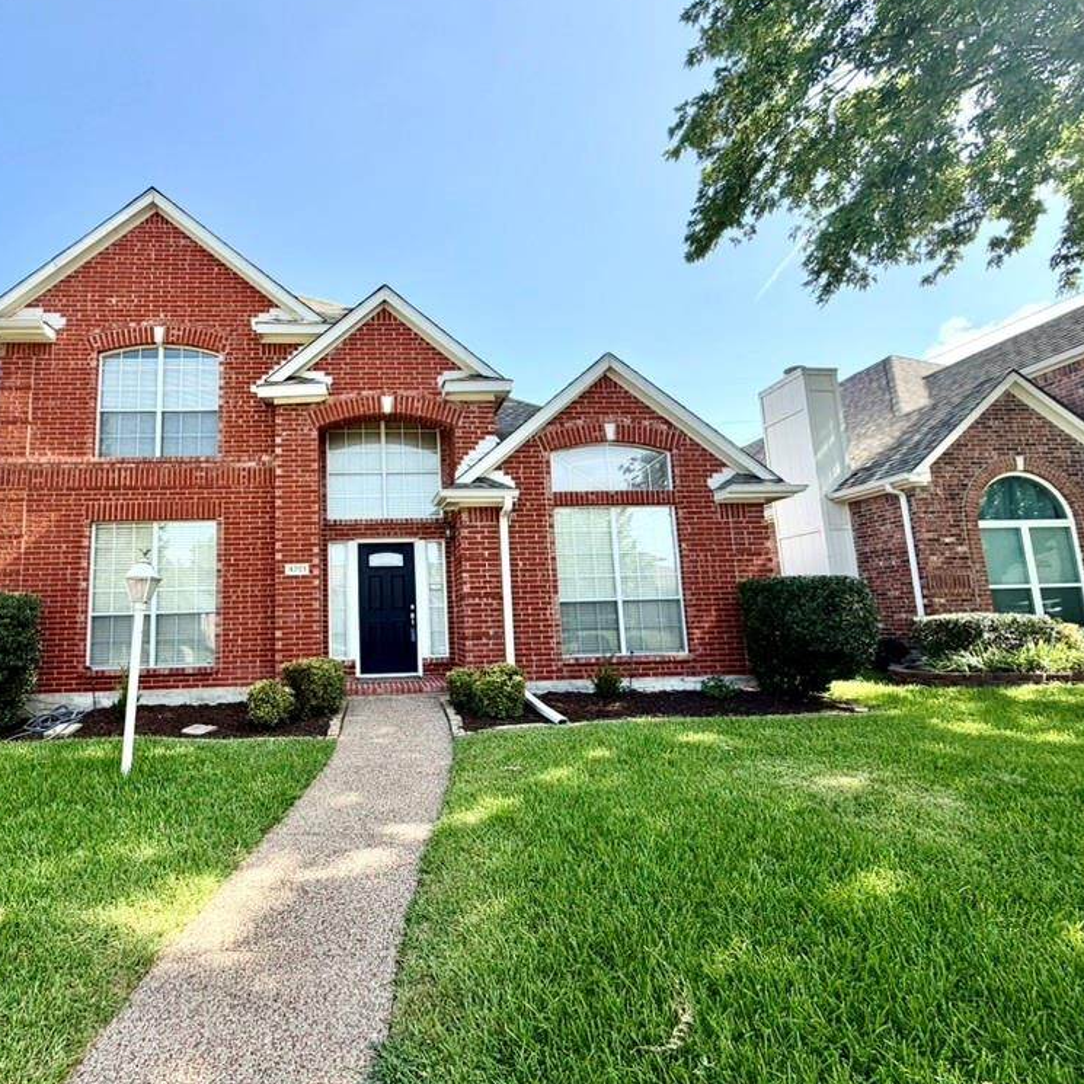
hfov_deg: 82.2
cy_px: 537
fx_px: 602
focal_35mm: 17
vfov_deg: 84.0
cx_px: 399
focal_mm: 2.22
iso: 40
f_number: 2.2
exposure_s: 1/770
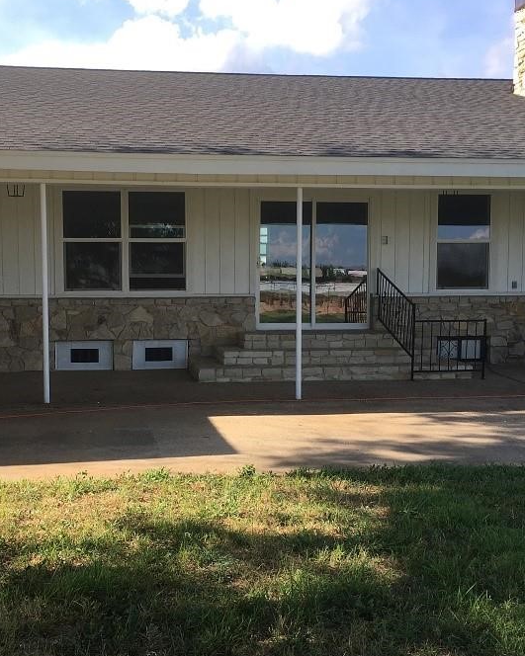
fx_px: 835
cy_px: 365
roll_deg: -0.1
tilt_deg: -3.5
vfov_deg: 42.8
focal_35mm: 43
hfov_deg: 34.8
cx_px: 224
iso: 25
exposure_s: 1/549
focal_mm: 4.15
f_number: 2.2
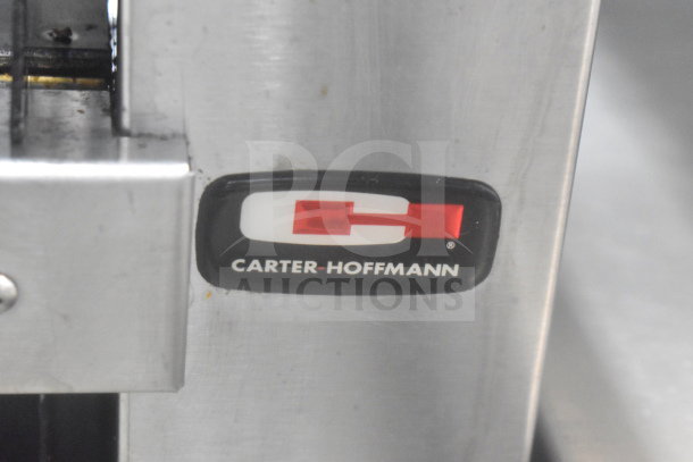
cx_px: 346
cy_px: 231
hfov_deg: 24.6
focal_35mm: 82
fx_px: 1588
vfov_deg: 16.6
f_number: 5.6
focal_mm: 55
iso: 10000
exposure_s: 1/100
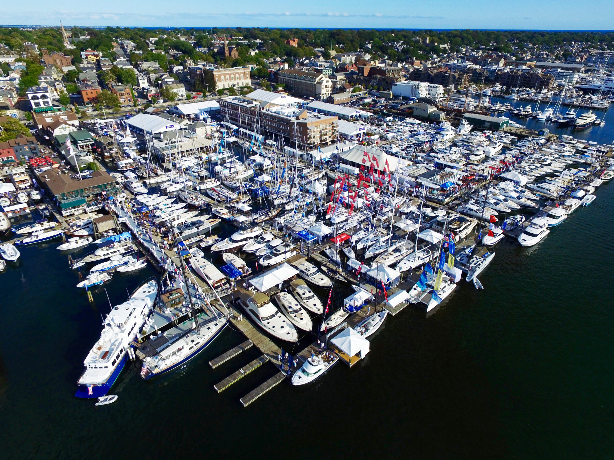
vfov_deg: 63.4
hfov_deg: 78.9
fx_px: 373
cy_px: 227
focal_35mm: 21
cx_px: 321
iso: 100
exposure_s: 1/1880
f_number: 2.8
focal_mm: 3.61
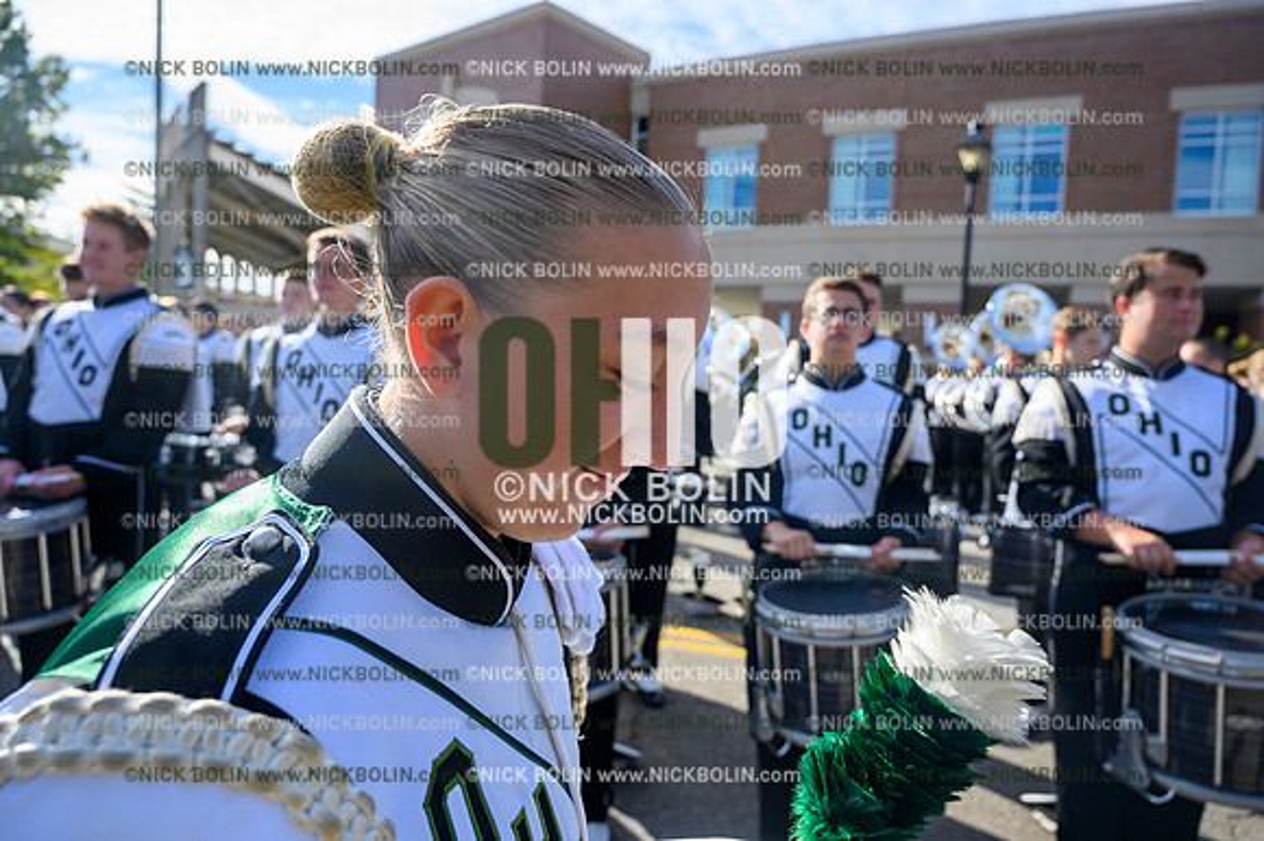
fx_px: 842
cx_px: 632
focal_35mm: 24
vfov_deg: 53.1
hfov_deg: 73.8
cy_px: 420
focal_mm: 24
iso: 200
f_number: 5
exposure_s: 1/800
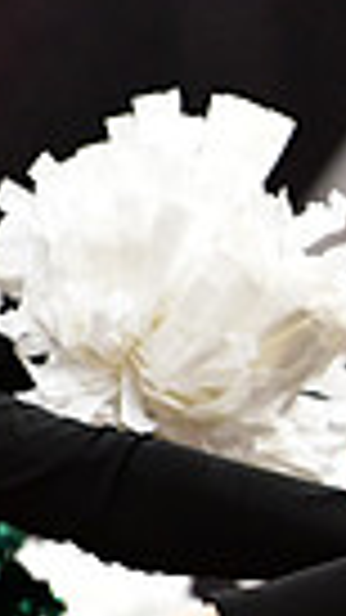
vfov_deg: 1.6
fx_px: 21690
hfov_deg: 0.9
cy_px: 483
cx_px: 1096
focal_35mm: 1329
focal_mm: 200
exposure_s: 1/500
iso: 5000
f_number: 3.5
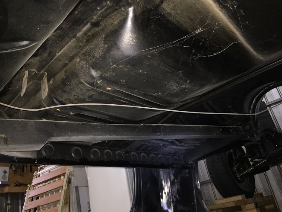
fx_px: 236
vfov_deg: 48.2
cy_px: 106
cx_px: 141
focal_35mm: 29
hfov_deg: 61.7
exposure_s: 1/17
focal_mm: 4.15
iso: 125
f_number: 2.2
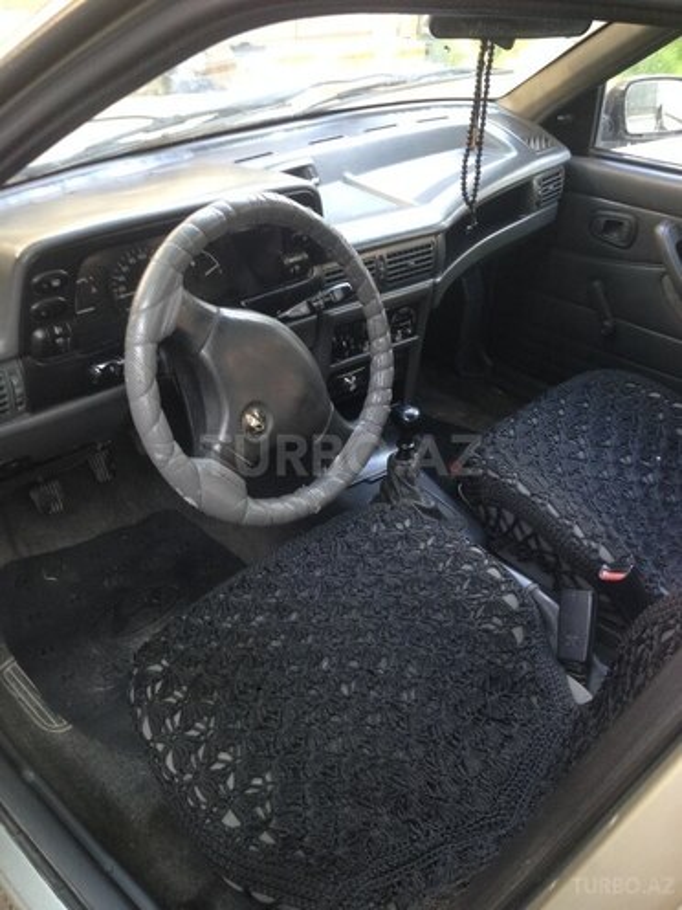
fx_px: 867
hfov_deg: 42.9
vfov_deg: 55.4
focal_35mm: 33
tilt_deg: -34.3
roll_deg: -2.0
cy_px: 455
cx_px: 341
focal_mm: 4.12
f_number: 2.4
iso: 80
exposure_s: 1/20
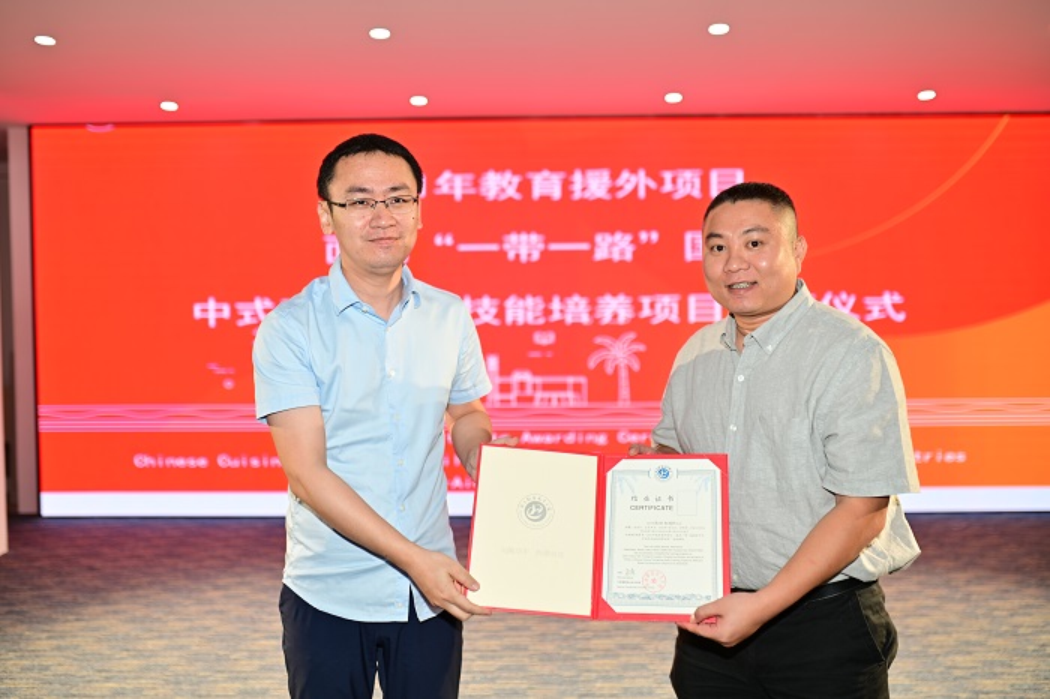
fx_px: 1020
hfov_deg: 54.5
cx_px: 525
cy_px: 350
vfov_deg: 37.8
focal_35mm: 35
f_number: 2.2
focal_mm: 35
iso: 64
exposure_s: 1/80
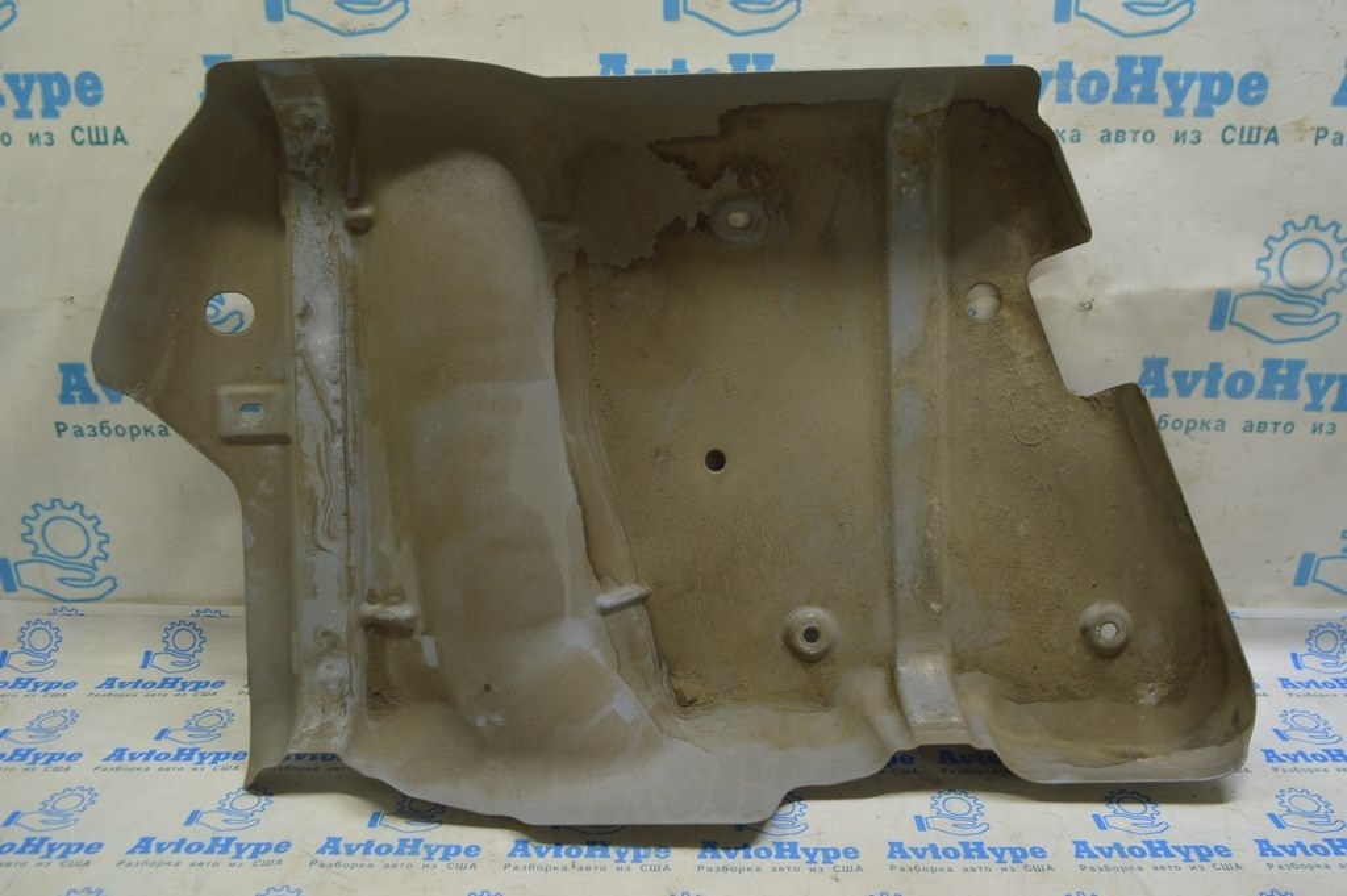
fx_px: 1122
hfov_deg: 62.0
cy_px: 448
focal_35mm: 30
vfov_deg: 43.5
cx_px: 674
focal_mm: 20
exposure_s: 1/25
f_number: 5.6
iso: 400
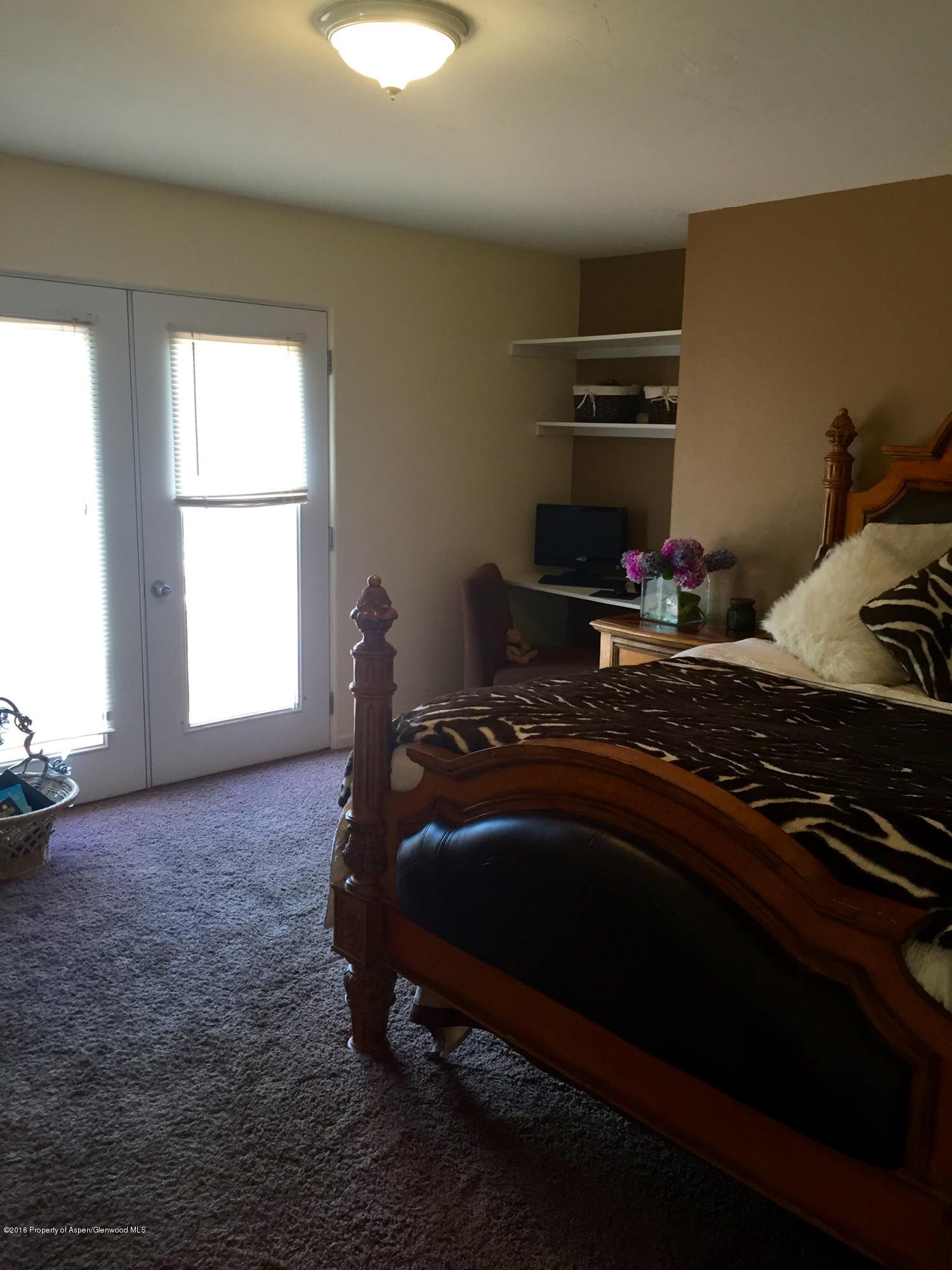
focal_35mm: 29
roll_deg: -1.6
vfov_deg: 61.7
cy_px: 635
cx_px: 476
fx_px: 1063
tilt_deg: -10.3
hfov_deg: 48.2
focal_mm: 4.15
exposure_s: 1/30
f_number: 2.2
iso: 40
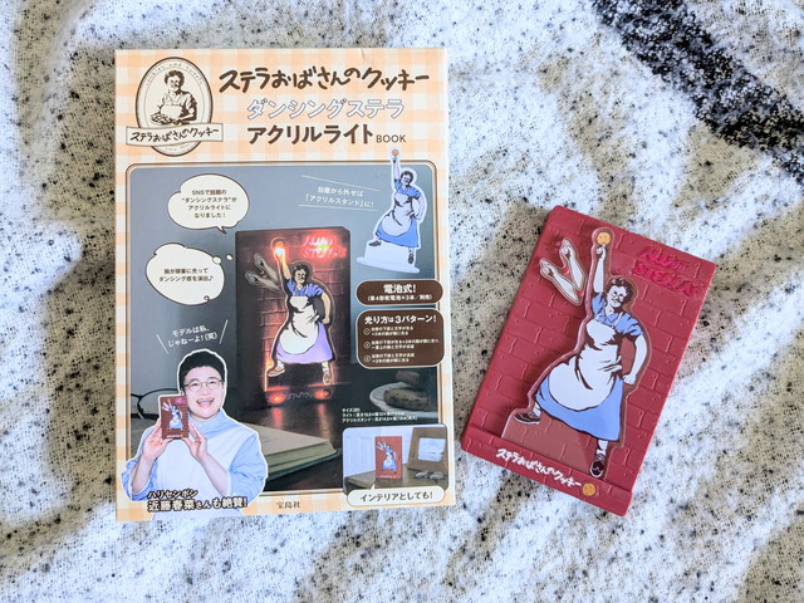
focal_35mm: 27
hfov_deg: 65.3
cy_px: 302
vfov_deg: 51.4
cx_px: 402
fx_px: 627
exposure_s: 1/100
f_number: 1.73
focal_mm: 4.38
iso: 298
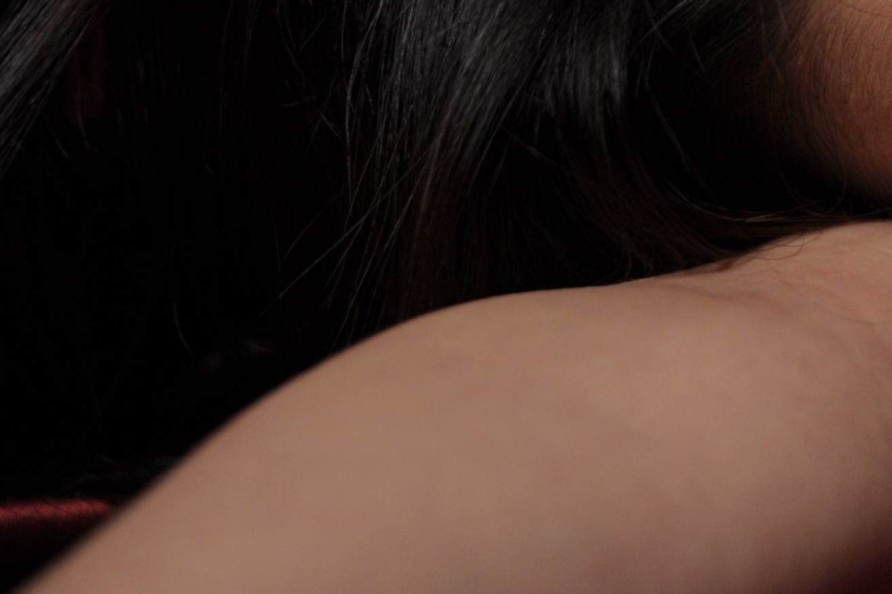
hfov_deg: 3.2
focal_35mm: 651
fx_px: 16118
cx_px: 1303
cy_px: -246
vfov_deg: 2.1
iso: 500
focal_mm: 200
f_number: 2.8
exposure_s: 1/160
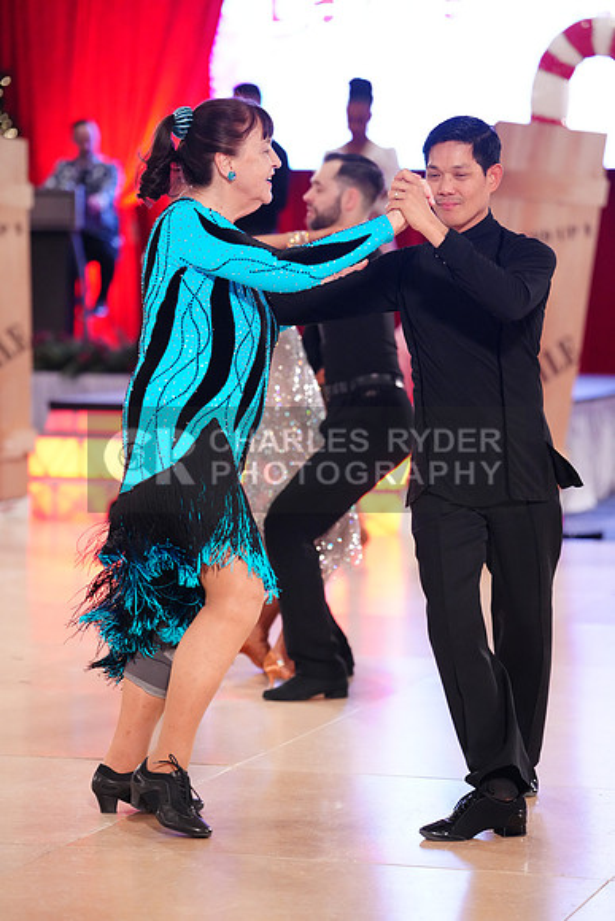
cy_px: 460
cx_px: 308
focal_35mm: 125
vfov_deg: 16.4
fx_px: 3201
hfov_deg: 11.0
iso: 5000
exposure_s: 1/500
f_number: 2.8
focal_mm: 125
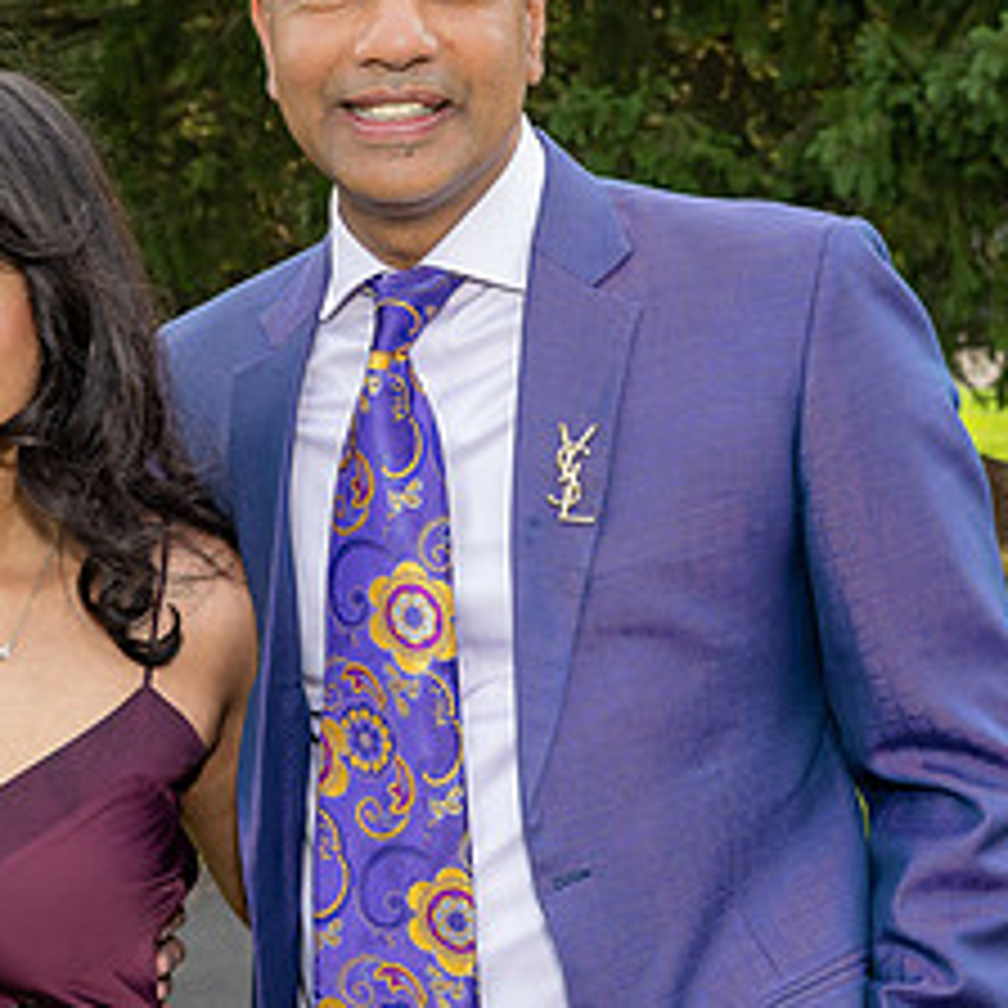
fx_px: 3163
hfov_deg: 17.6
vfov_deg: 18.1
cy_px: 585
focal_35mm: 96
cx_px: -57
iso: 720
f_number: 7.1
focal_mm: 37
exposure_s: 1/250
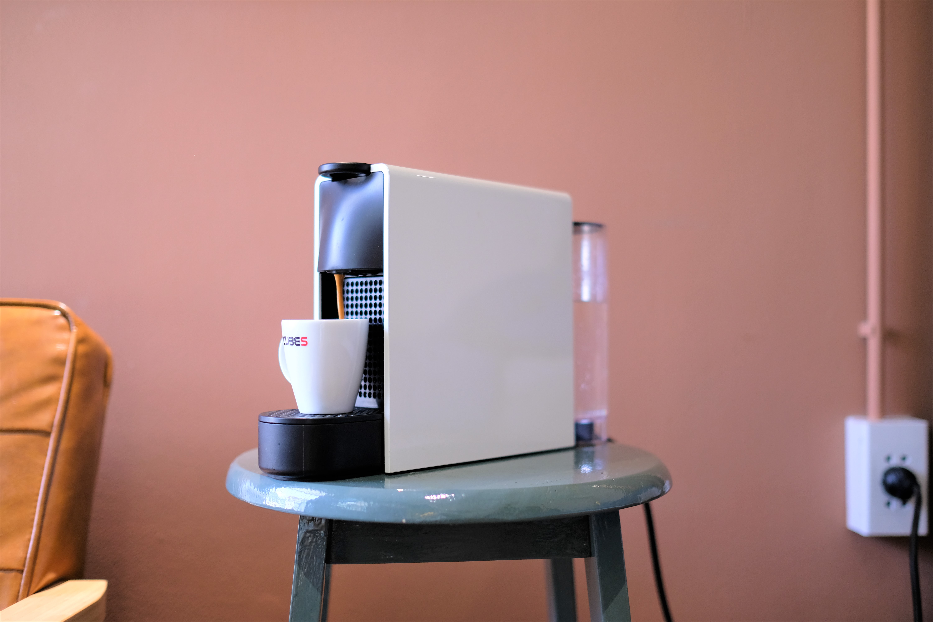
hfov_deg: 54.4
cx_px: 466
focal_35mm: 35
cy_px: 311
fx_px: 907
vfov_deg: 37.9
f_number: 1.4
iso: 250
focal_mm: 23
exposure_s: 1/60
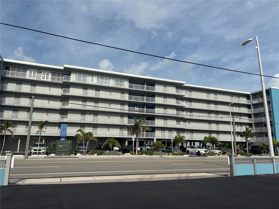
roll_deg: -1.8
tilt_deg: +10.3
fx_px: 210
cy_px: 104
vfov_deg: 53.1
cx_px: 140
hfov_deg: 67.3
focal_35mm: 26
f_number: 1.6
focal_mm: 5.96
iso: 50
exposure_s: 1/6711
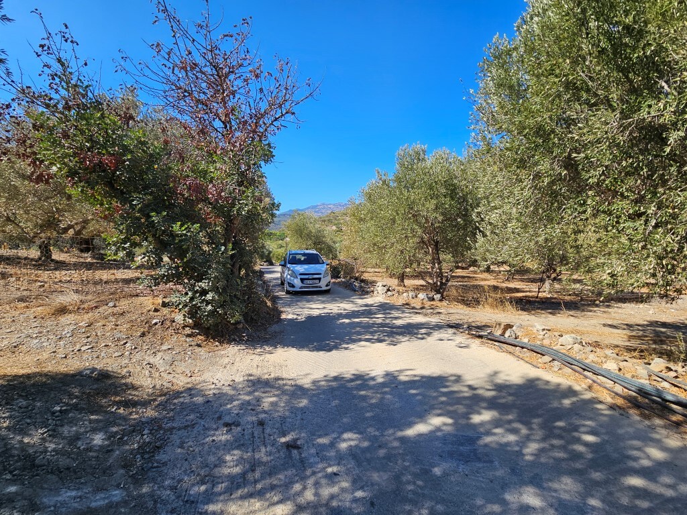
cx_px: 344
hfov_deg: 106.2
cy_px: 258
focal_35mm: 13
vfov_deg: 89.9
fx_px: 258
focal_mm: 2.2
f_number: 2.2
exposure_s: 1/1402
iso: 50
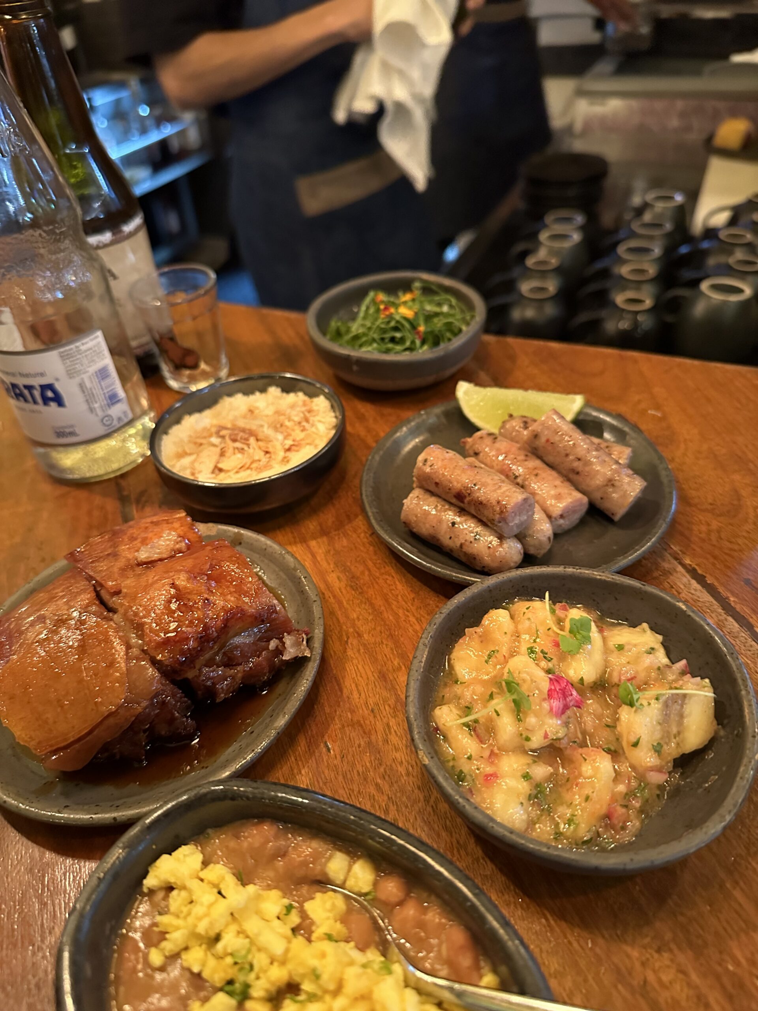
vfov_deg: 71.6
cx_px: 379
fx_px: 701
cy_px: 506
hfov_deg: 56.8
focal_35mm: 24
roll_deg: +4.8
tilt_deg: -38.3
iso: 1000
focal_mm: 6.86
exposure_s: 1/40
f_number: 1.78
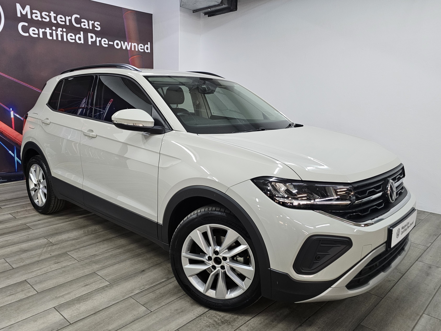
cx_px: 220
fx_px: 293
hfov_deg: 73.9
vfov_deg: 58.9
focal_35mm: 23
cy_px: 166
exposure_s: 1/101
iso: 320
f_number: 1.7
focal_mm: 6.3
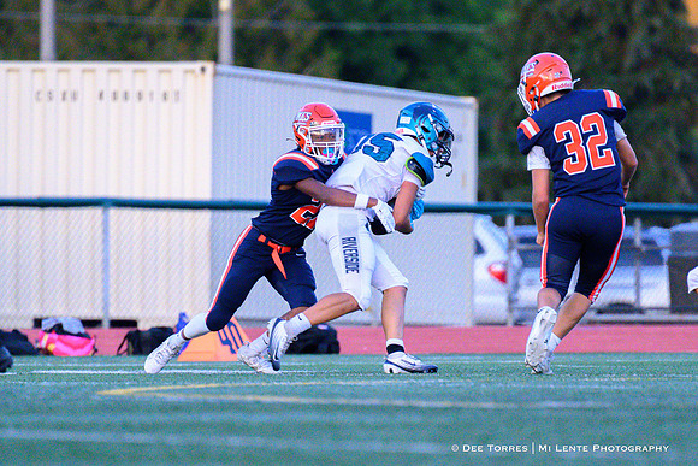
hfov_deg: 3.8
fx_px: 10390
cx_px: 374
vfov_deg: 2.6
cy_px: 357
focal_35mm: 536
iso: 5000
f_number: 4
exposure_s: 1/1600
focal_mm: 280
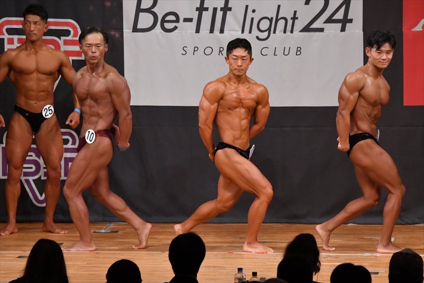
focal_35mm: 285
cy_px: 142
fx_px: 3355
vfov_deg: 4.8
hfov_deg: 7.2
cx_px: 212
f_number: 5.6
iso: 6400
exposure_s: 1/400
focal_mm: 190
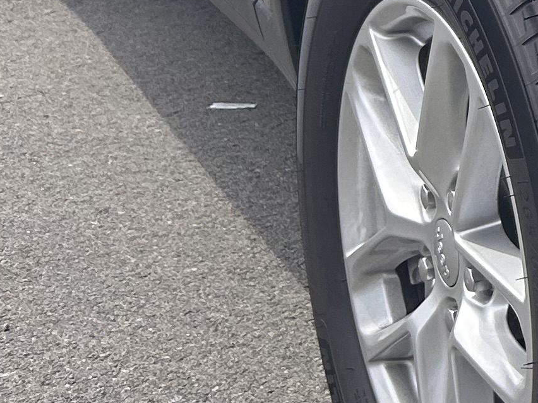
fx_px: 1912
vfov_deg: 11.7
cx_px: 953
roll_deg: +0.0
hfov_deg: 14.2
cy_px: -120
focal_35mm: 123
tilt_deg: -13.7
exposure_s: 1/2208
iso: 50
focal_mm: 5.7
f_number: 1.5
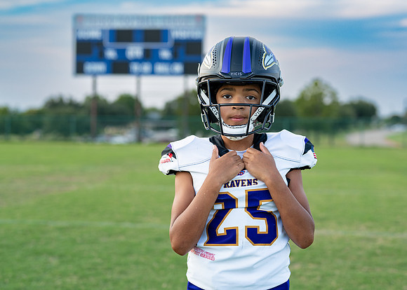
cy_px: 138
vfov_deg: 20.6
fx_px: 800
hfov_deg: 28.5
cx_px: 245
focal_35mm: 69
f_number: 2
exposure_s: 1/400
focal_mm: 50
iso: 100
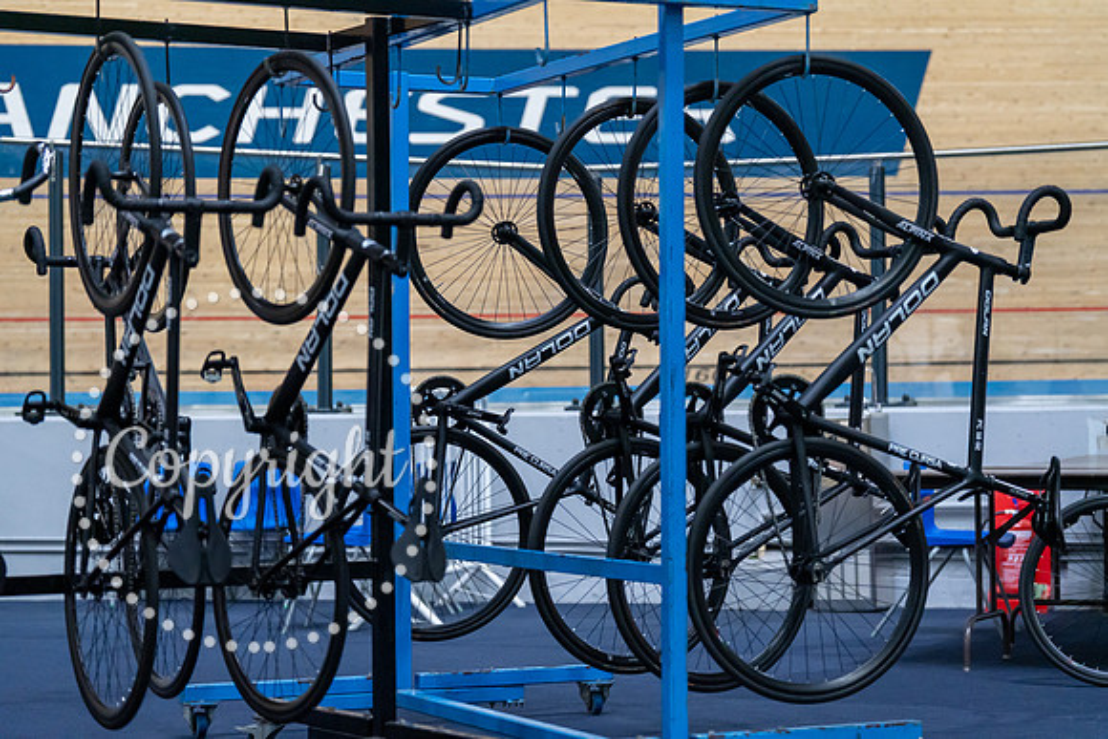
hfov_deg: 23.1
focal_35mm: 88
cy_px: 370
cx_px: 554
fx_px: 2709
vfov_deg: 15.5
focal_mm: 88
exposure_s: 1/1000
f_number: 3.2
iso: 6400
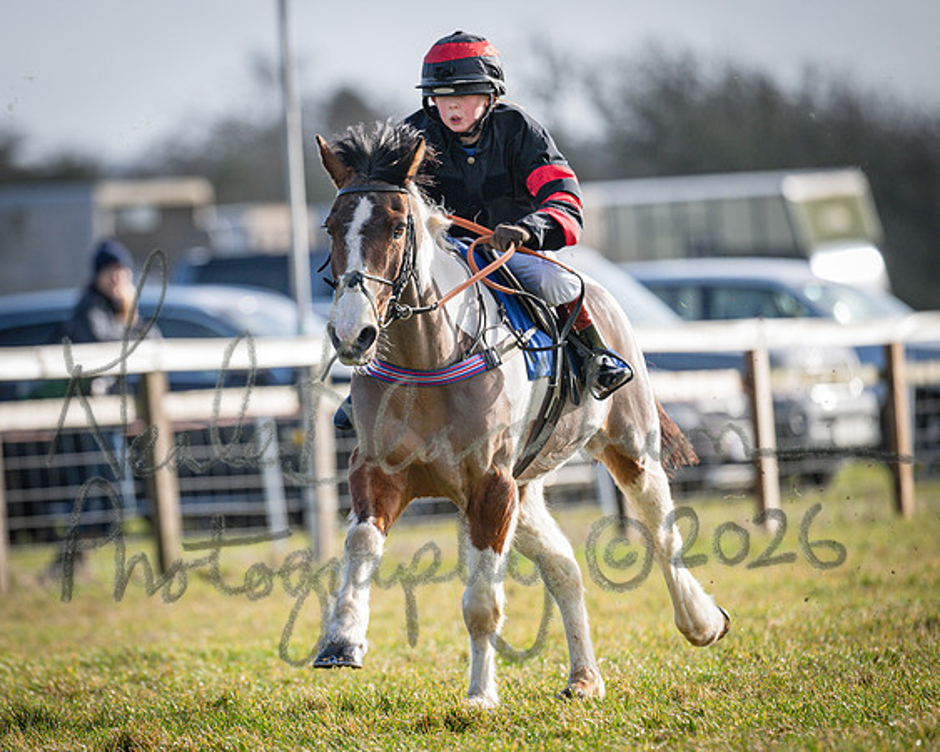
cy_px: 311
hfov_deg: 3.5
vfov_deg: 2.8
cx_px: 359
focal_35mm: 552
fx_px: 15359
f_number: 4.5
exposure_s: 1/1250
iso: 400
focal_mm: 400
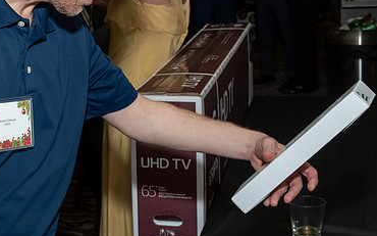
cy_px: 84
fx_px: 873
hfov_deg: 23.7
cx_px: 38
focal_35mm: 85
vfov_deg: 15.3
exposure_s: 1/250
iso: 500
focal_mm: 23
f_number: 7.1
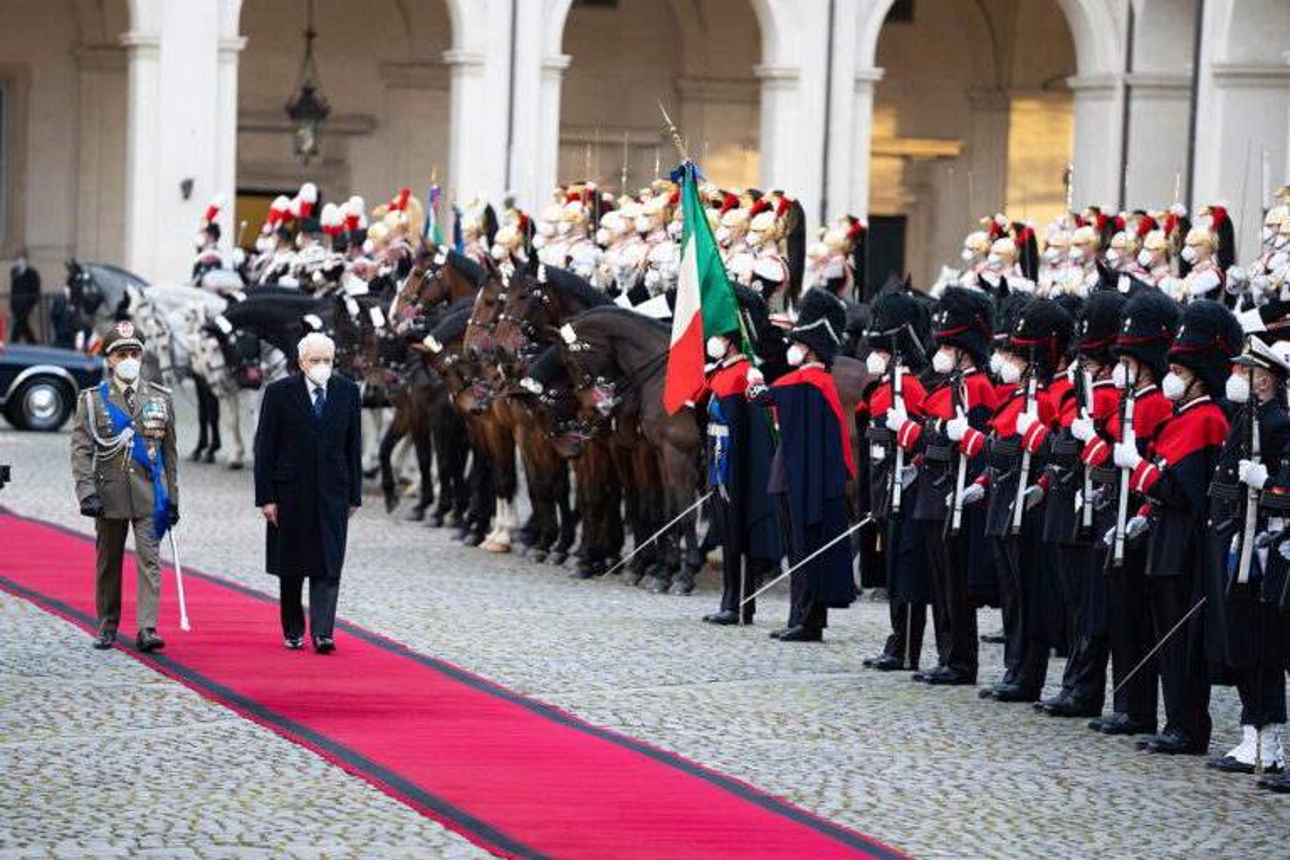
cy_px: 430
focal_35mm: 186
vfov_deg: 7.4
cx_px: 645
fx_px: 6664
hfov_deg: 11.1
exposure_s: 1/320
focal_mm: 186
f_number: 2.8
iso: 1000
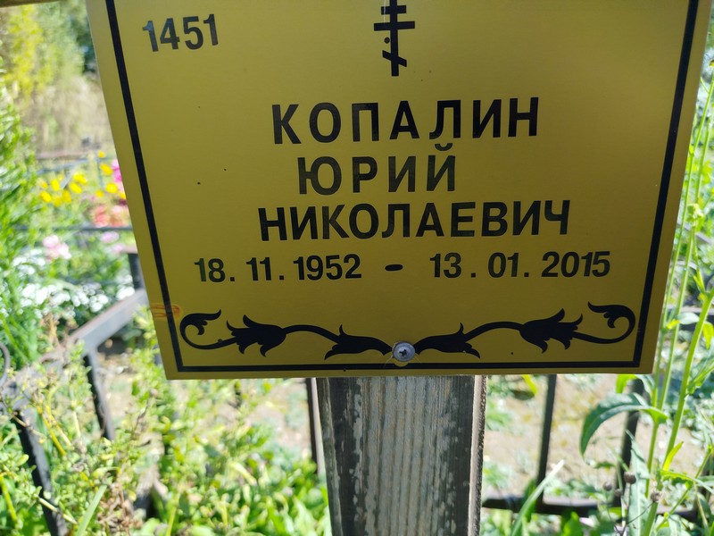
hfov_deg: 71.6
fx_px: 495
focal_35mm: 24
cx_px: 357
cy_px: 268
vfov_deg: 56.8
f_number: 1.7
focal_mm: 5.31
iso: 50
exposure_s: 1/303
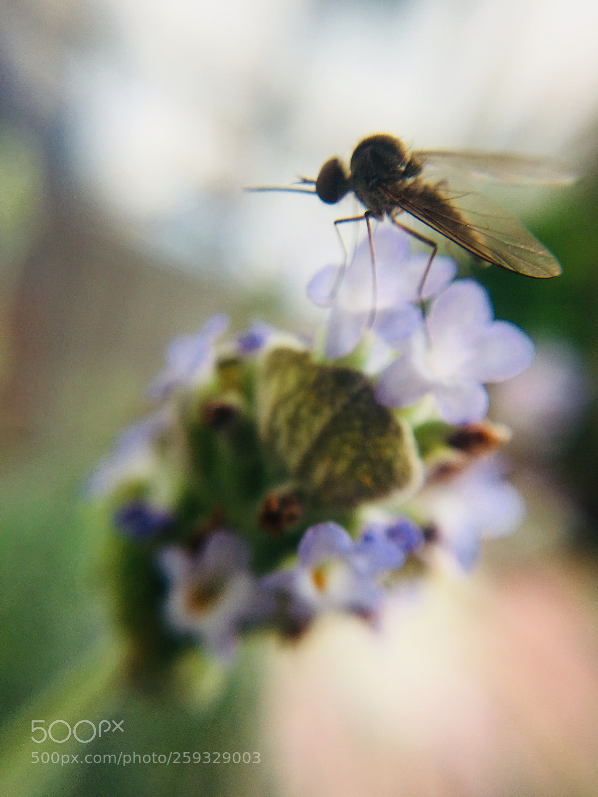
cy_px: 398
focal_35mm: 29
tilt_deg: -24.1
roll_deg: -21.5
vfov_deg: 61.7
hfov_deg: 48.2
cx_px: 299
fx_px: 668
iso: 25
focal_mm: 4.15
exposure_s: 1/413
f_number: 2.2
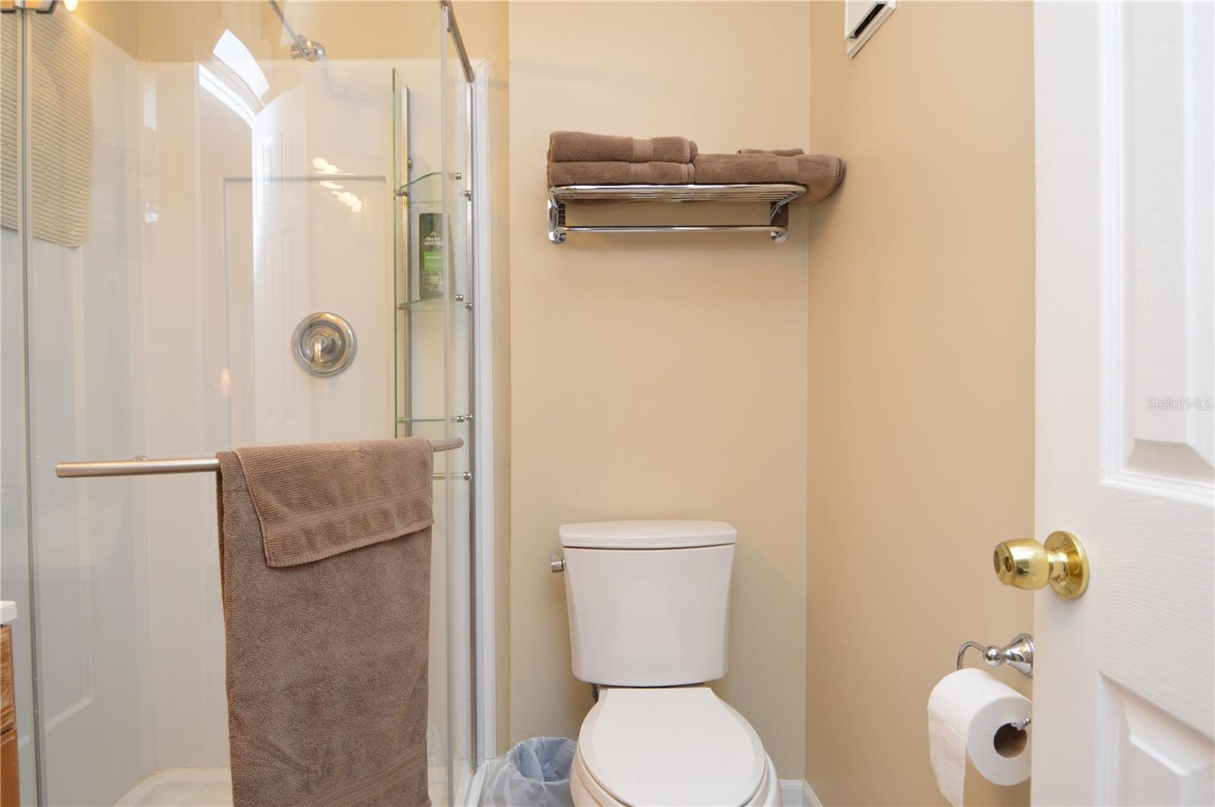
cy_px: 404
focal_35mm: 18
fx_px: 607
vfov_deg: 67.3
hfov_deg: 90.1
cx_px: 608
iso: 450
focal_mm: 12
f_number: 4
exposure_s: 1/60
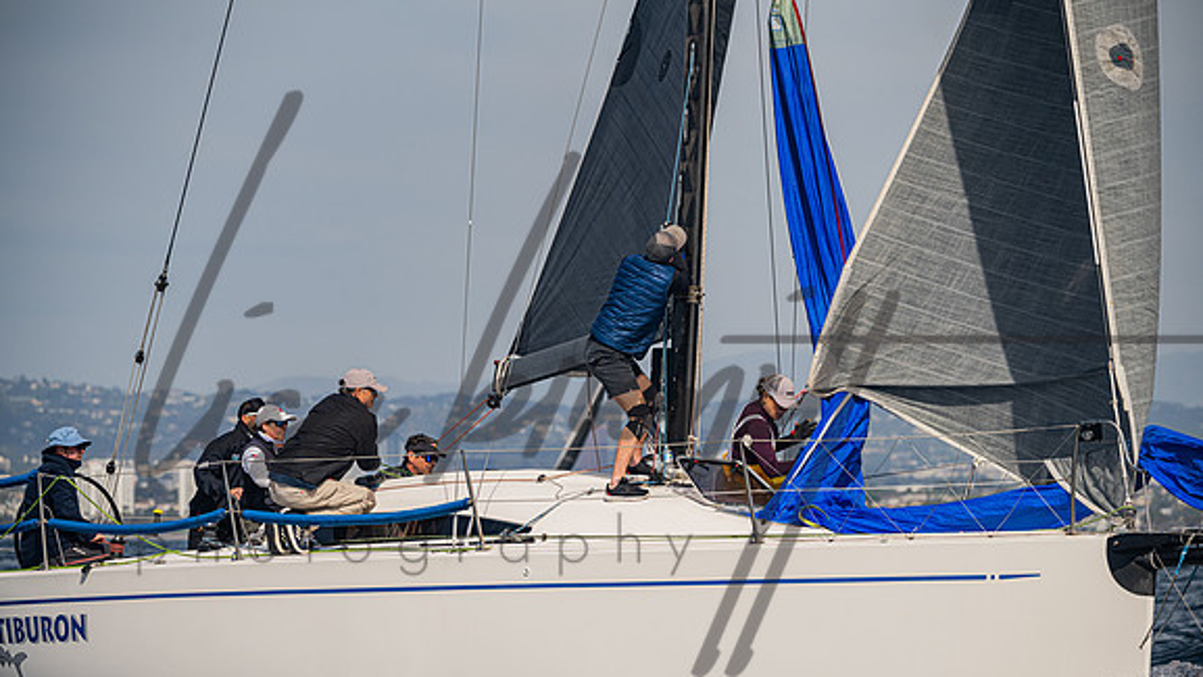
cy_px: 388
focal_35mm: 221
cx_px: 600
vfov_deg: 5.5
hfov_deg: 9.8
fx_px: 7052
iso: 320
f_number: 6.3
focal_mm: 210
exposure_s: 1/3200
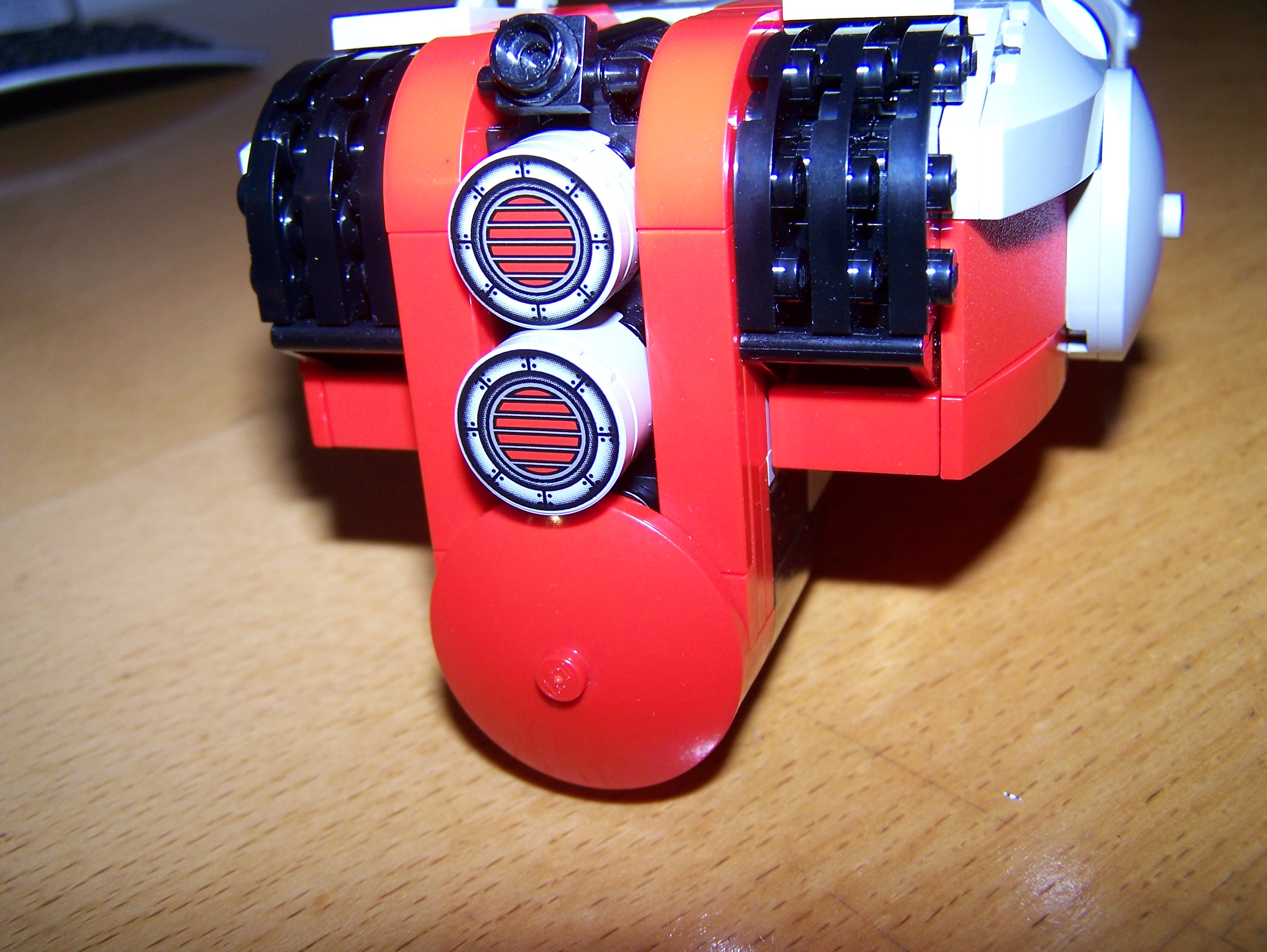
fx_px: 1392
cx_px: 634
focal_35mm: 38
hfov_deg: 48.9
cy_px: 476
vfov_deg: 37.8
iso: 80
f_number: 2.8
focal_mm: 6.3
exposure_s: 1/60
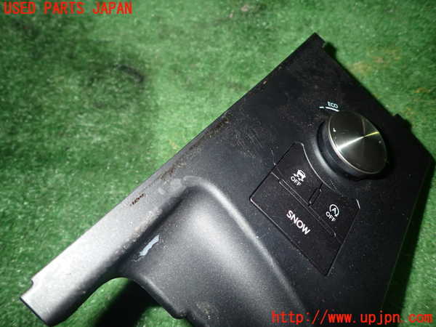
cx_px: 218
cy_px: 164
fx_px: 315
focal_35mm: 25
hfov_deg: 69.4
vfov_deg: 54.9
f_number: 5.6
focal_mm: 4.5
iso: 320
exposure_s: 1/30
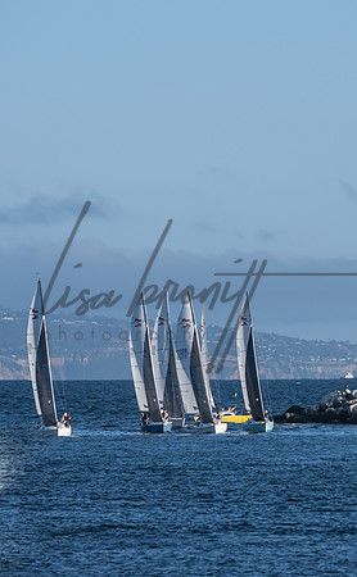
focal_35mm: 384
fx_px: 6020
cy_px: 259
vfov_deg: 5.5
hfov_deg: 3.4
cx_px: 275
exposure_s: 1/1600
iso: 320
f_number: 6.3
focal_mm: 200
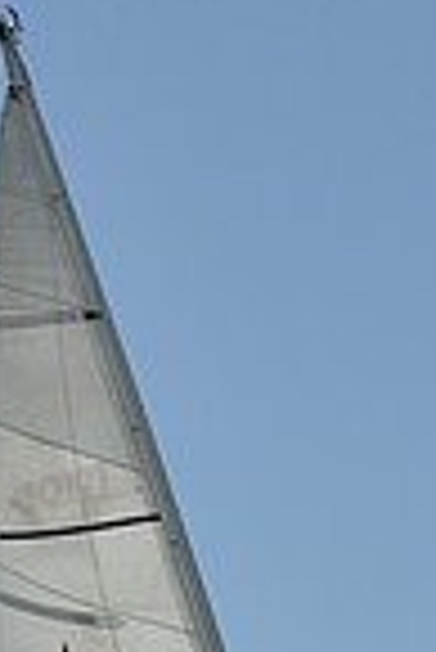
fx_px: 5074
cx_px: 344
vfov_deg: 7.2
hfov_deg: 4.9
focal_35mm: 280
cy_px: 1129
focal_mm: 70
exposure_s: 1/800
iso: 320
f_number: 13
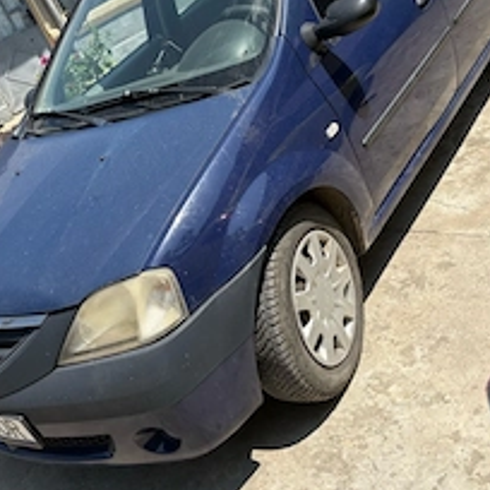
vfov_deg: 37.2
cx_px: 214
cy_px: 171
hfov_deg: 37.5
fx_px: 721
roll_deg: +25.8
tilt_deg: -18.6
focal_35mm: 45
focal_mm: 5.96
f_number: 1.6
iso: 50
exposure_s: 1/2985
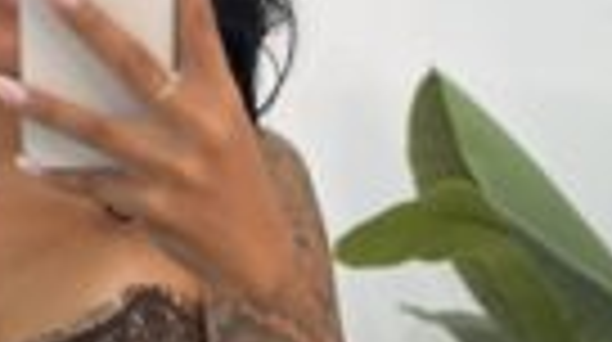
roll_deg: +4.8
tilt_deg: -23.7
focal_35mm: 167
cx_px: 104
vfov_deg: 7.2
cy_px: 428
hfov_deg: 12.8
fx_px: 2706
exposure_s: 1/50
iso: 80
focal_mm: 5.96
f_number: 1.6
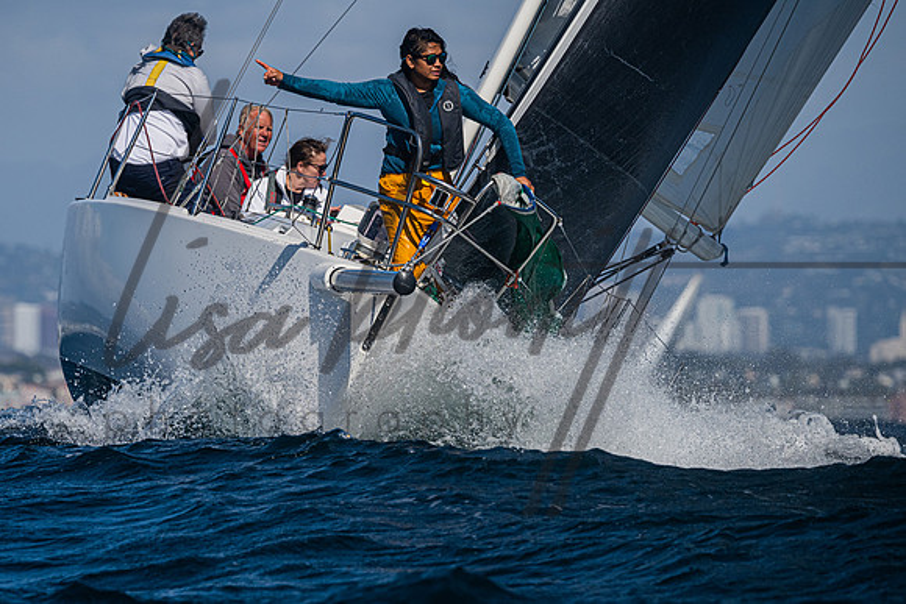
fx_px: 10008
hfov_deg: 5.2
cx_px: 349
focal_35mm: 398
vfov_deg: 3.5
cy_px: 372
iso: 400
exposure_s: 1/6400
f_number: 6.3
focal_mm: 290
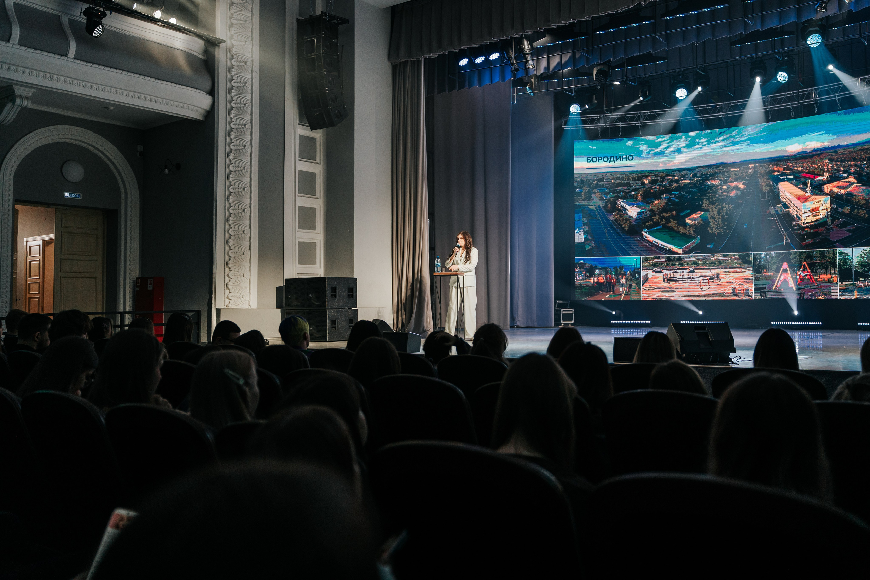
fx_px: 749
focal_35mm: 31
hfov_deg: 60.2
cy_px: 259
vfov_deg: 42.3
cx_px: 479
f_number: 2.8
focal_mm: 28
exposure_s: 1/400
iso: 640
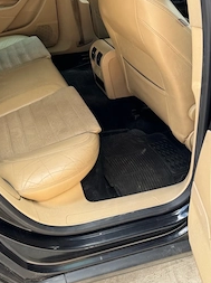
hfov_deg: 36.5
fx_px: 310
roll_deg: +2.1
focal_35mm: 38
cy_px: 72
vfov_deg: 47.3
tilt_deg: -25.3
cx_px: 45
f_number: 1.78
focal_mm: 6.76
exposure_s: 1/334
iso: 80
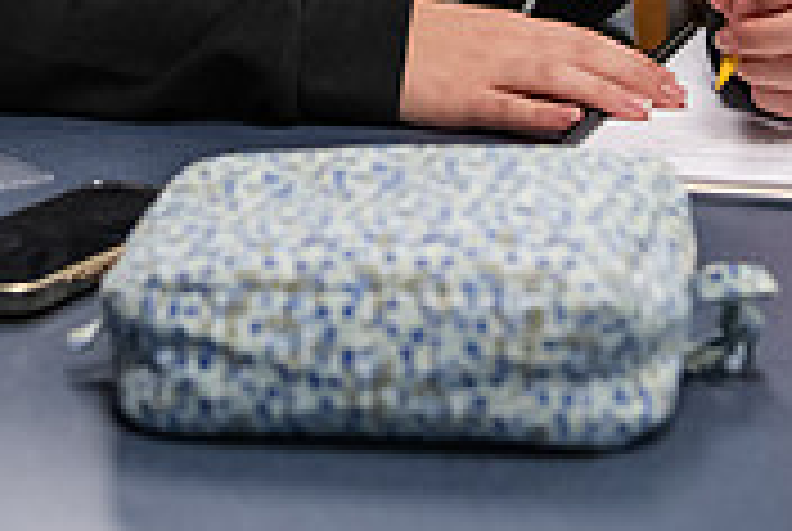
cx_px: 252
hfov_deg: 16.3
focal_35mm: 125
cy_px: -317
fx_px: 2755
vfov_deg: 10.5
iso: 1250
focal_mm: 38
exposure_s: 1/160
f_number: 3.2
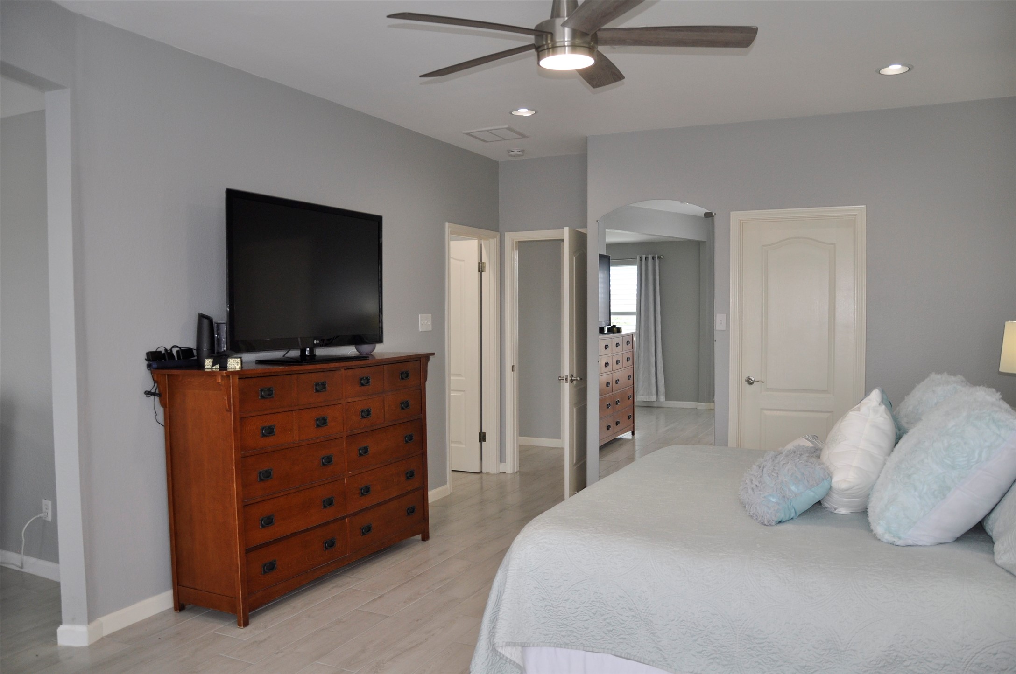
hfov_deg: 67.4
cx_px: 508
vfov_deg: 47.8
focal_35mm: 27
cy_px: 337
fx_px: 761
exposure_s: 1/180
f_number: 3.5
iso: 400
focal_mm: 18
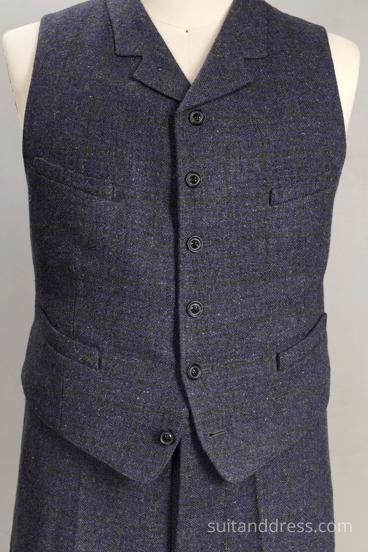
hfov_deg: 28.1
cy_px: 276
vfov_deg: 41.1
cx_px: 184
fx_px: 736
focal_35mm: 48
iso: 320
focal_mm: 32
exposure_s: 1/40
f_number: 5.6
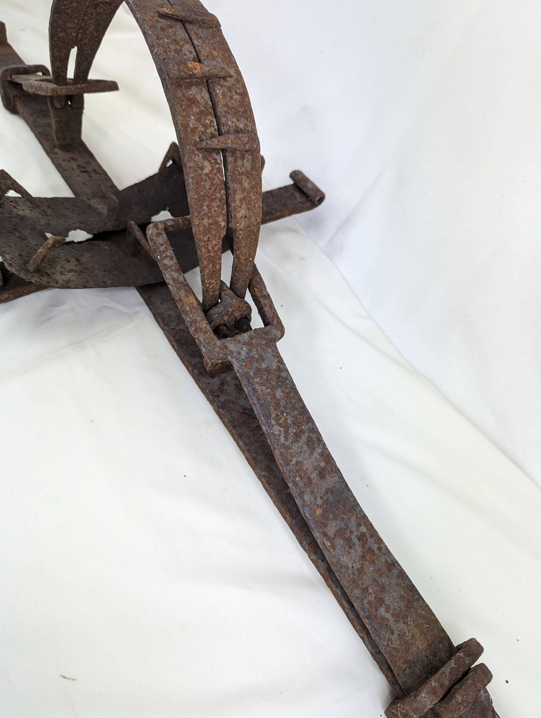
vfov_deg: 71.5
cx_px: 270
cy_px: 359
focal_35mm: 24
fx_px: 499
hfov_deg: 56.9
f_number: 1.85
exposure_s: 1/376
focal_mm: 6.81
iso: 240
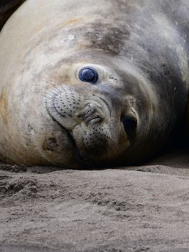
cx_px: 300
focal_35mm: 1353
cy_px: 124
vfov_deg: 1.5
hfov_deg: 1.1
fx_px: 9856
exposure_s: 1/250
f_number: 5.6
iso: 800
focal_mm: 500
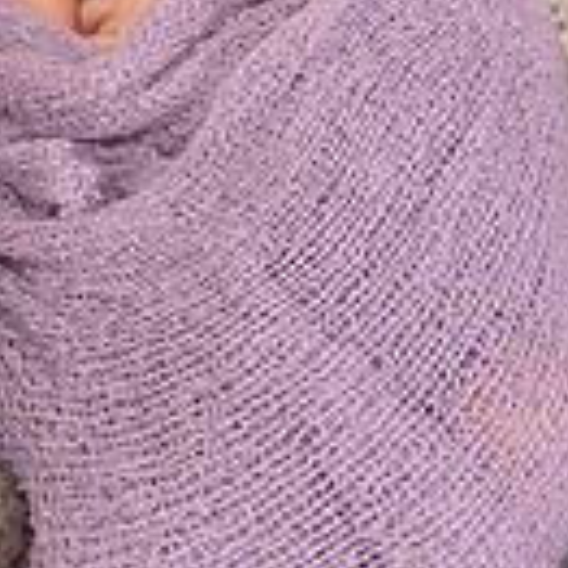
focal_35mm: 143
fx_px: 2655
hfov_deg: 12.2
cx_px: 108
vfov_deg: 12.1
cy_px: 67
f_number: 4
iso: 400
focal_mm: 38
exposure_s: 1/200
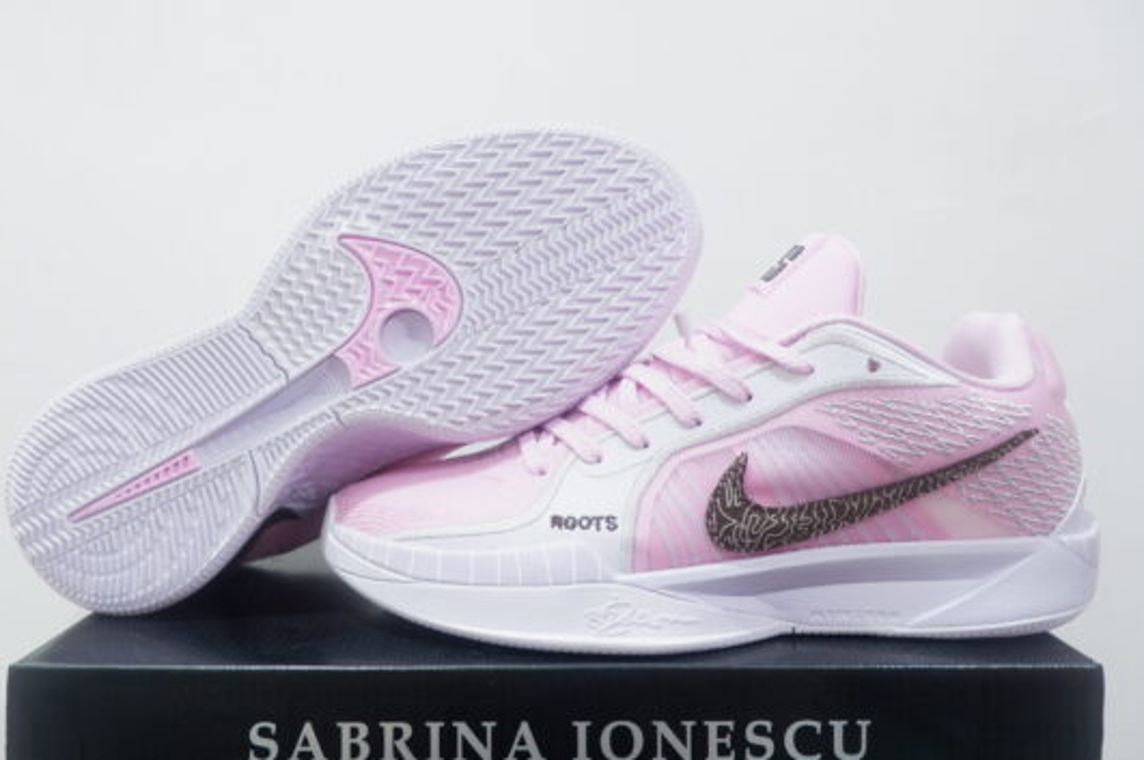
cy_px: 412
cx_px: 541
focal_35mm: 26
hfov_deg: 69.4
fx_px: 825
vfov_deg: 49.4
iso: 640
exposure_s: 1/25
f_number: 3.5
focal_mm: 15
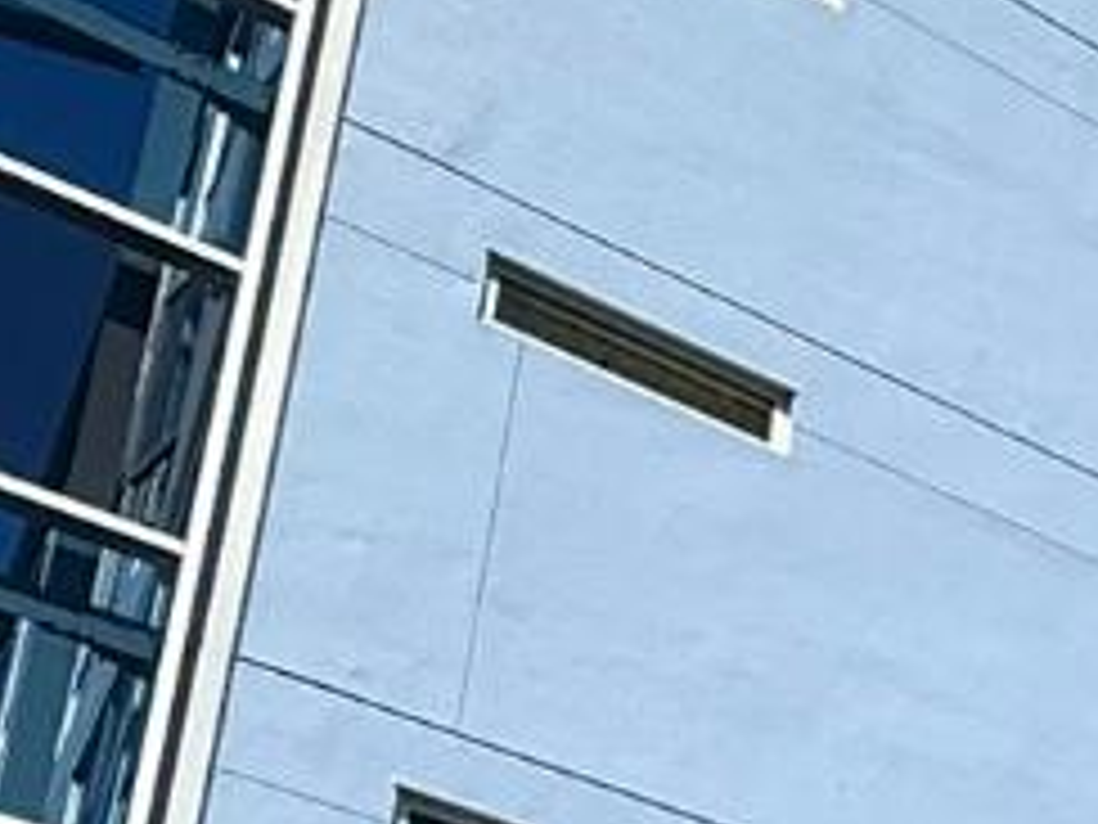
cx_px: 1786
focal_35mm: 86
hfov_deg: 19.1
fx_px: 2728
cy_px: 1493
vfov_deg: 14.9
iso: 50
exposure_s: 1/3460
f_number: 2.2
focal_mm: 2.22
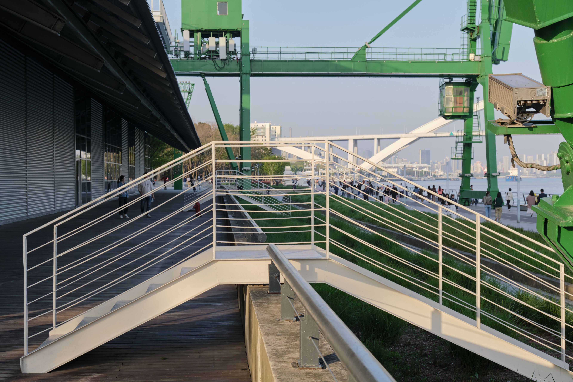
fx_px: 891
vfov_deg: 24.2
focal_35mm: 56
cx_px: 286
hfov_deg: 35.6
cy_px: 191
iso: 400
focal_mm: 37.4
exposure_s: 1/340
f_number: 7.1
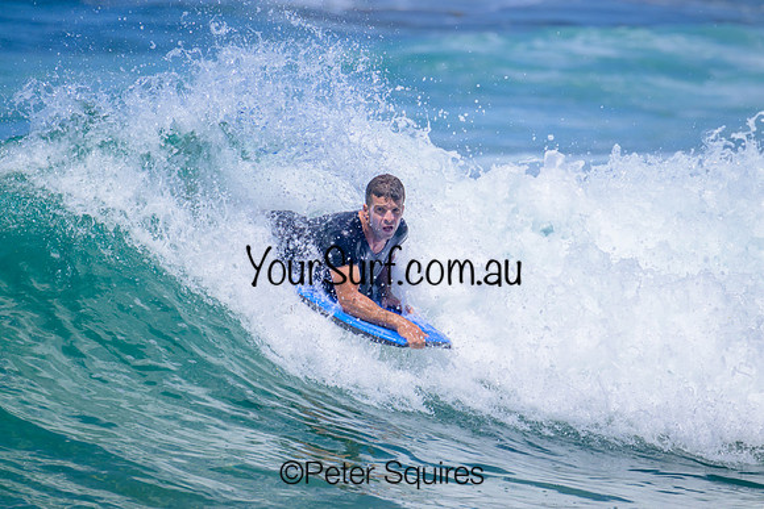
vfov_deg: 1.7
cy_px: 254
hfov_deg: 2.6
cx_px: 382
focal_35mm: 800
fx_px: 16981
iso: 720
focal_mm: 800
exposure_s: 1/2000
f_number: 11
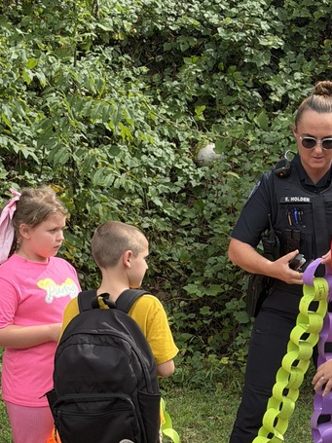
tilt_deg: -7.7
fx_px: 1382
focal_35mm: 108
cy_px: 350
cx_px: 224
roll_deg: -0.6
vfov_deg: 18.1
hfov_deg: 13.7
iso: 80
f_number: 1.78
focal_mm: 6.76
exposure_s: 1/1883
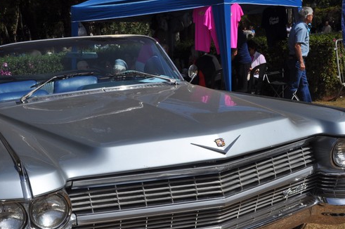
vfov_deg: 28.8
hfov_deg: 42.5
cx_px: 132
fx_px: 440
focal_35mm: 46
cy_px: 165
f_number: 11
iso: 200
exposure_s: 1/500
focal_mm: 20
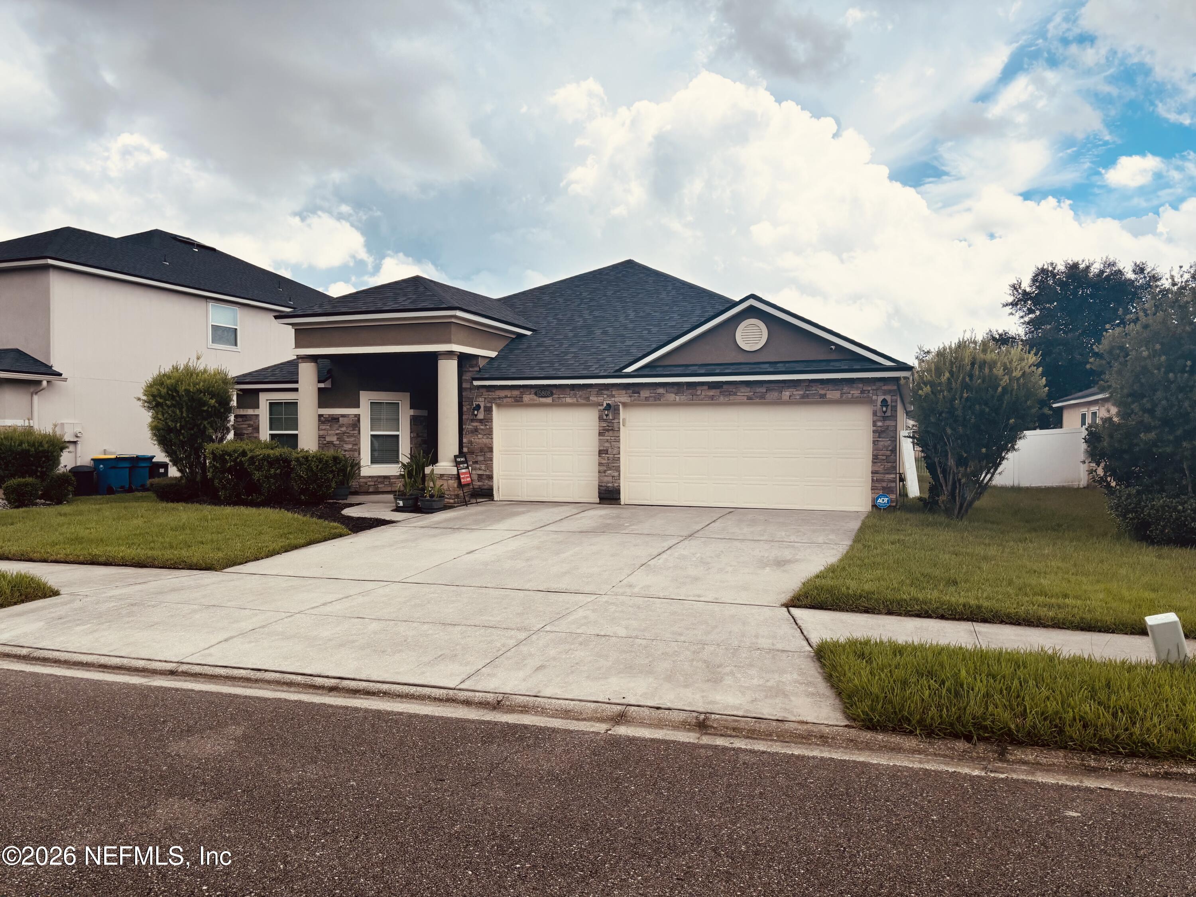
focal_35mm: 26
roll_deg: -0.4
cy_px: 448
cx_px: 598
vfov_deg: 53.1
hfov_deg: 67.3
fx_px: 898
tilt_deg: -1.5
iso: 50
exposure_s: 1/4630
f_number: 1.6
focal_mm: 5.96
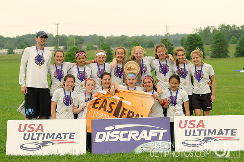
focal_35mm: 105
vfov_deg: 13.0
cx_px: 122
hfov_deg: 19.5
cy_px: 81
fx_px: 711
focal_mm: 70
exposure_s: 1/640
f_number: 4
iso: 400
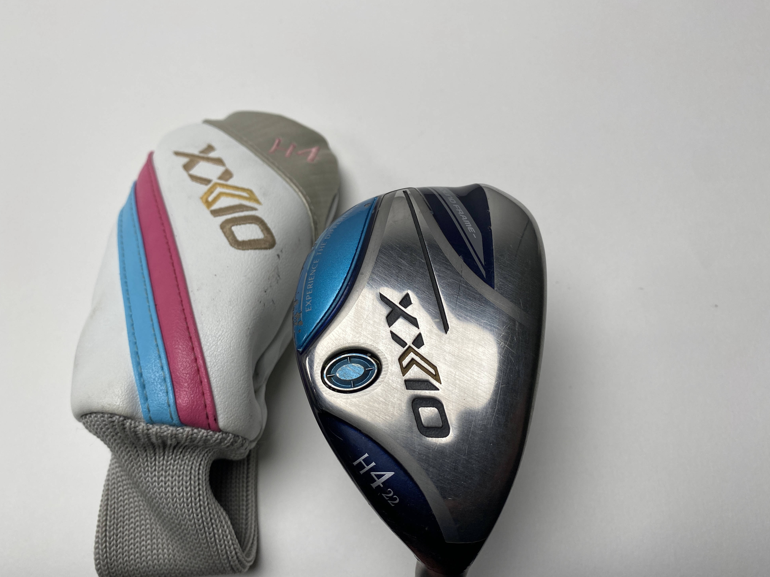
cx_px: 375
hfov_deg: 65.3
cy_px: 296
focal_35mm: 27
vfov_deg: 51.3
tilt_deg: -67.6
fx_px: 601
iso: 32
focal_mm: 4.25
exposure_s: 1/348
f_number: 1.8
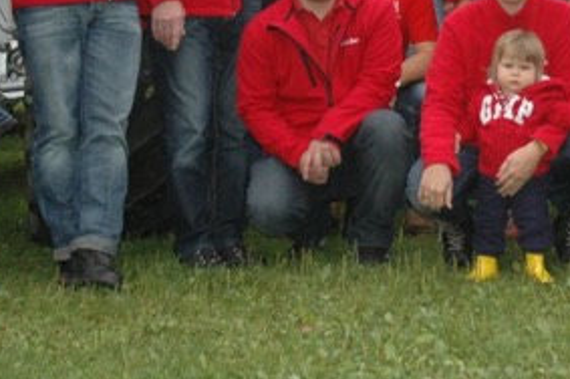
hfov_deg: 17.7
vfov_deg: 11.7
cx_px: 485
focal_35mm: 114
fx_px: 1809
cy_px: -101
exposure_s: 1/500
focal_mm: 27
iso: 400
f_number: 4.5
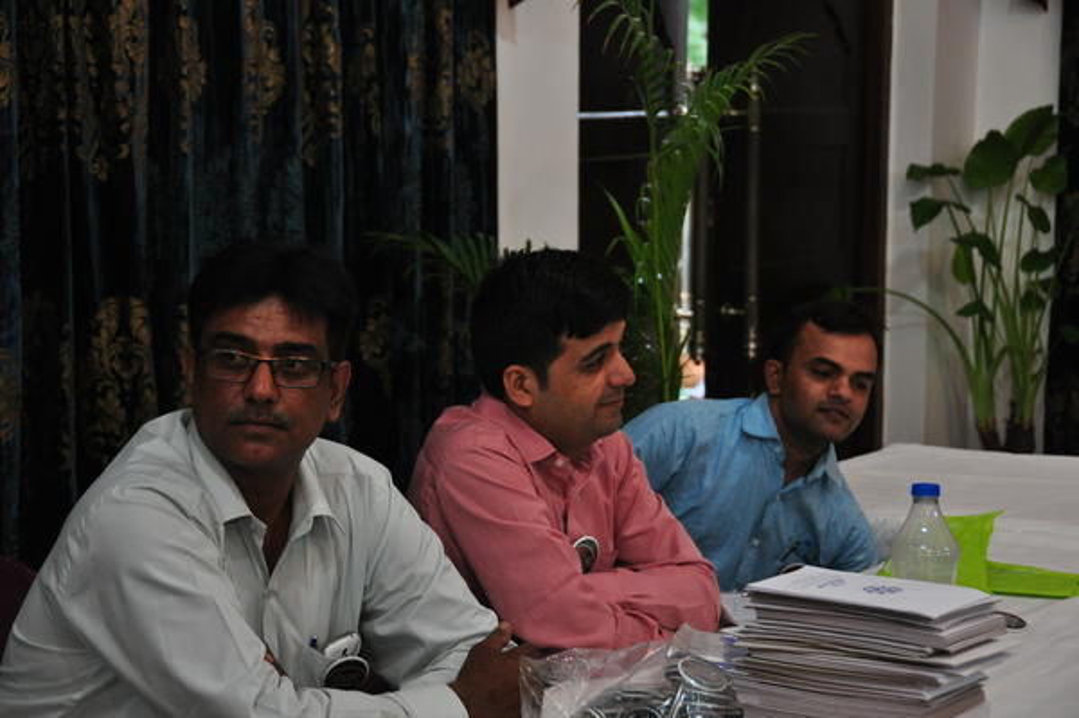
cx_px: 540
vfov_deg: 16.5
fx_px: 2471
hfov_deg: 24.6
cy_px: 359
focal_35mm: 82
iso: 800
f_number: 5
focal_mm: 55
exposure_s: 1/50
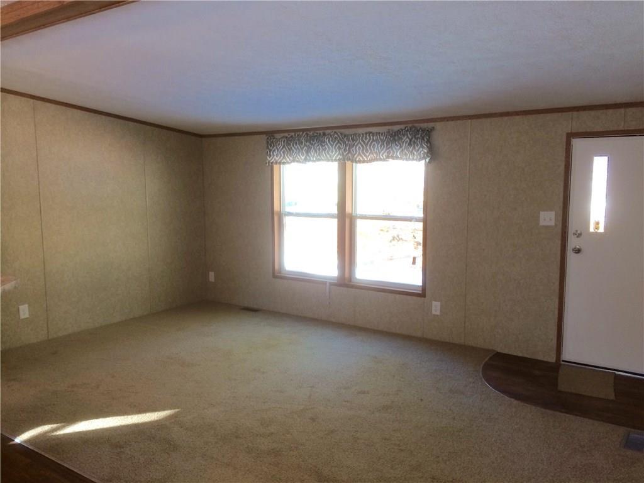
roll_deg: +1.5
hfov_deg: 61.7
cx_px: 322
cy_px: 242
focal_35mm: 29
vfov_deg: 48.2
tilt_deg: -7.5
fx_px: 540
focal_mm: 4.15
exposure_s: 1/30
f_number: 2.2
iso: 50
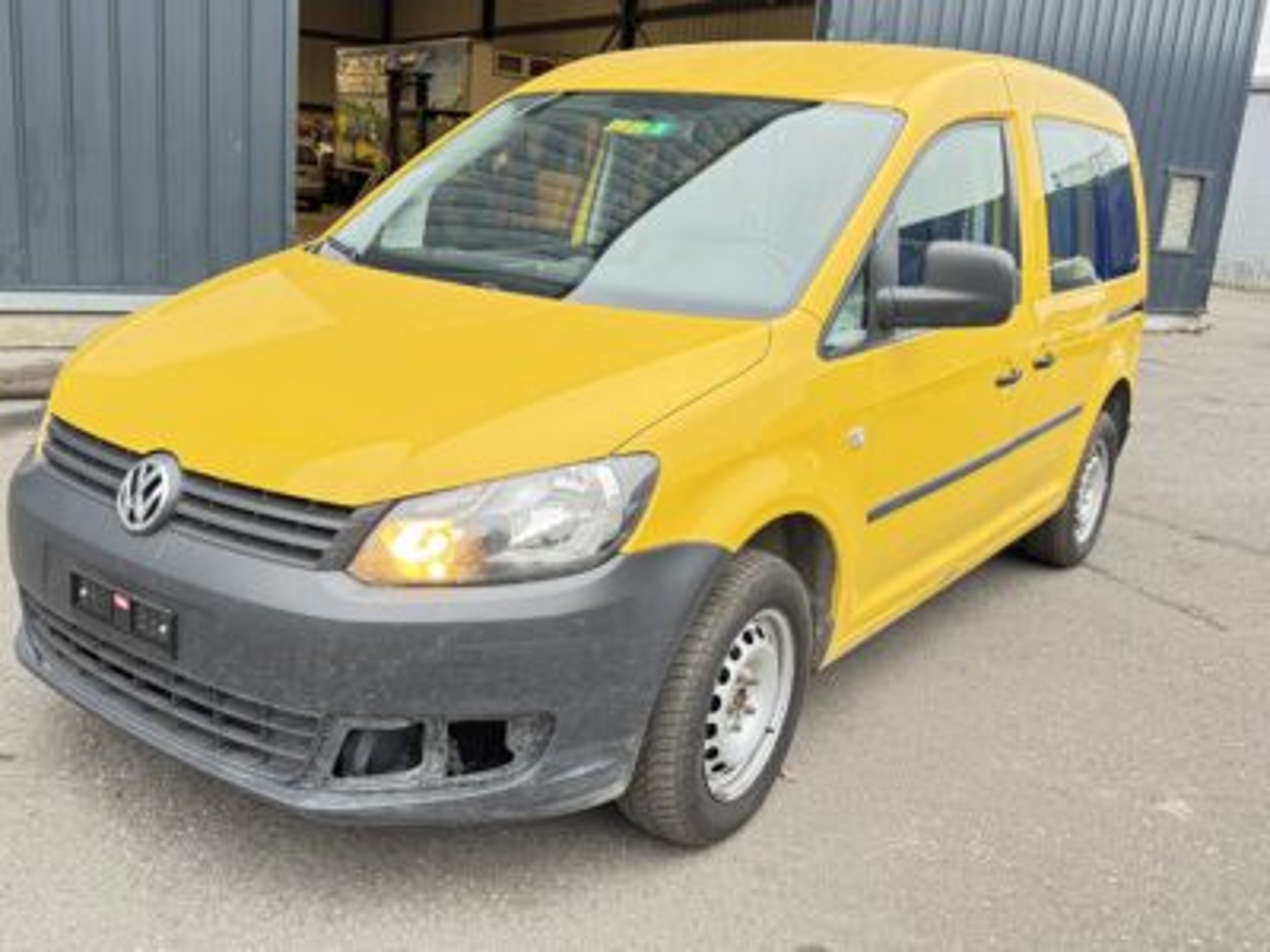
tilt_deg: -14.8
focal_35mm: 24
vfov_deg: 56.8
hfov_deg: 71.6
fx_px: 881
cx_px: 635
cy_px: 476
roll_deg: -2.3
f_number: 1.78
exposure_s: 1/50
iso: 250
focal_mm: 6.76
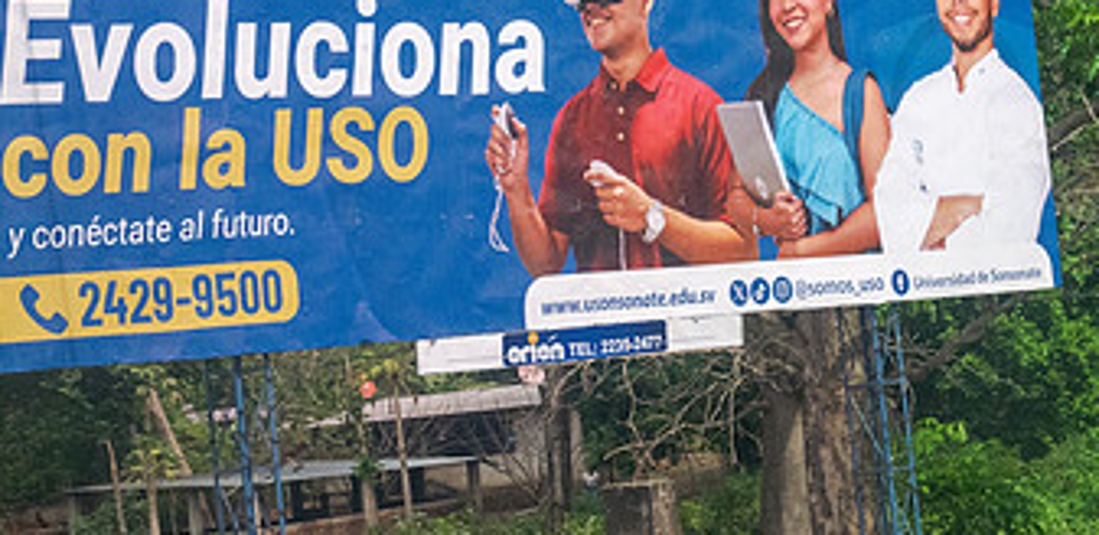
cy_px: -5
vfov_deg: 8.5
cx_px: 712
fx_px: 3587
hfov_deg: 17.4
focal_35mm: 127
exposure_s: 1/400
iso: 2800
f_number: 4
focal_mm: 57
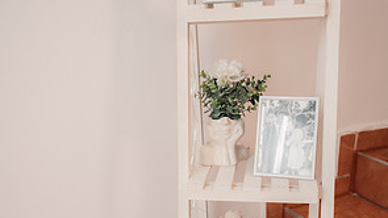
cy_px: 152
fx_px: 494
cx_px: 193
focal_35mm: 48
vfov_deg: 24.8
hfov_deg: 42.9
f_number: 3.5
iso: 1250
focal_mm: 30
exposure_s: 1/160
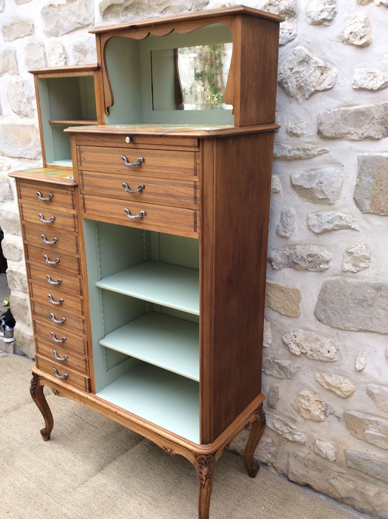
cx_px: 194
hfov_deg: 44.1
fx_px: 480
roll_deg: -1.8
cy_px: 260
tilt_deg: -17.9
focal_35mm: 32
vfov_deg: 56.9
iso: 32
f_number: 2.4
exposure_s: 1/150
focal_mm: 3.3
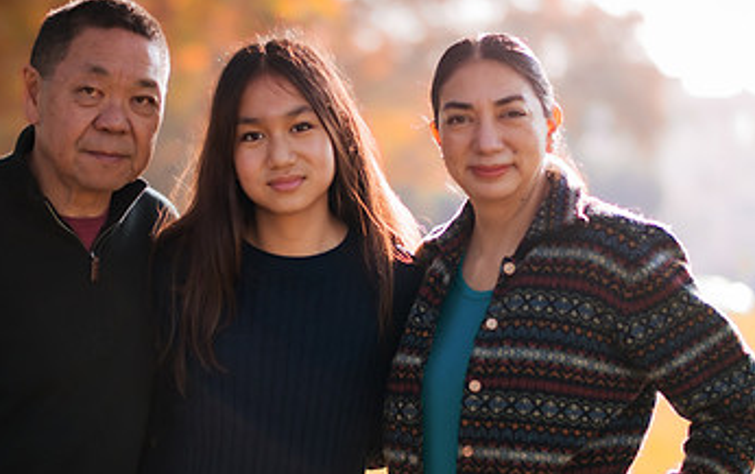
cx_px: 310
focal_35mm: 99
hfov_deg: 21.0
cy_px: 294
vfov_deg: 13.2
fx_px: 2039
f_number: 1.4
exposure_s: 1/800
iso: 80
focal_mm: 58
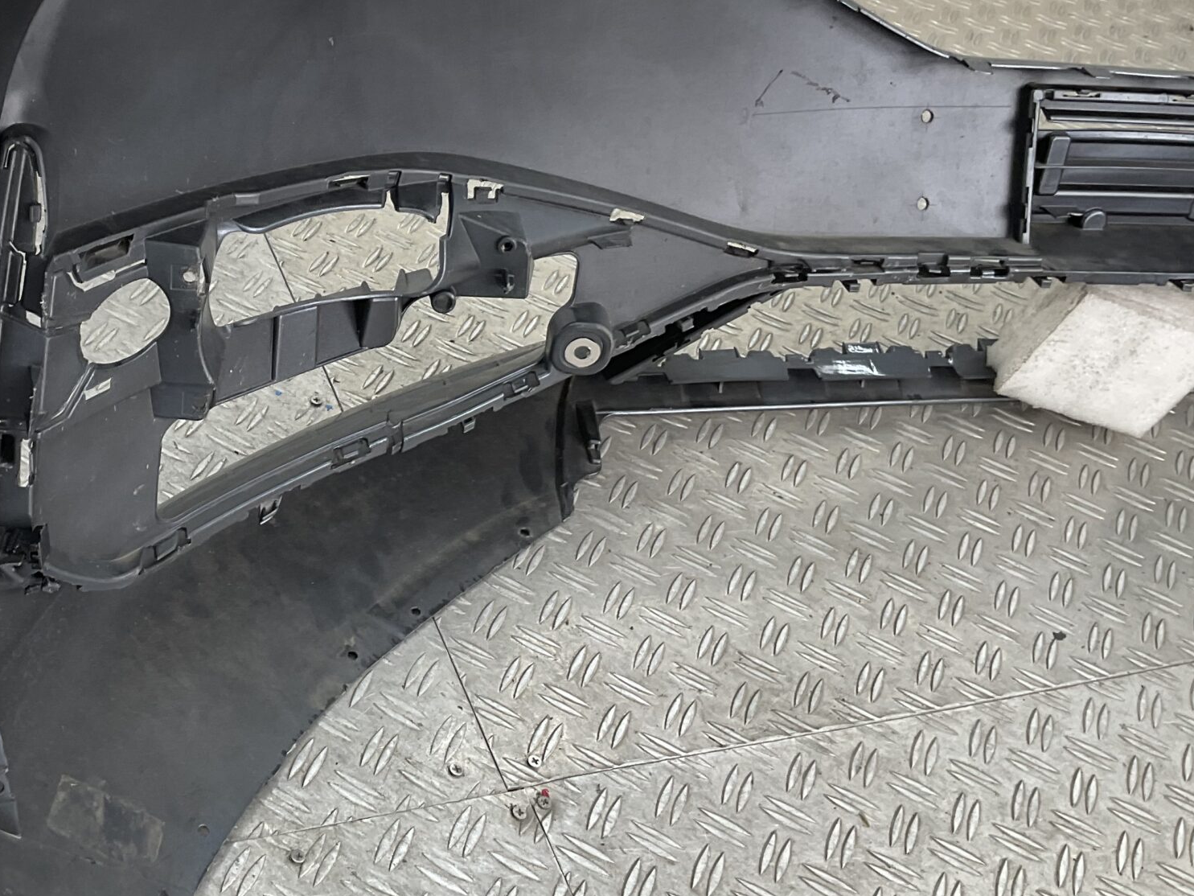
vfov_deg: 28.9
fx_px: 1725
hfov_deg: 37.3
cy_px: 295
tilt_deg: -39.7
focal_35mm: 50
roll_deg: -16.1
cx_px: 301
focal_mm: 3
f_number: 1.8
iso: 20
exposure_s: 1/100
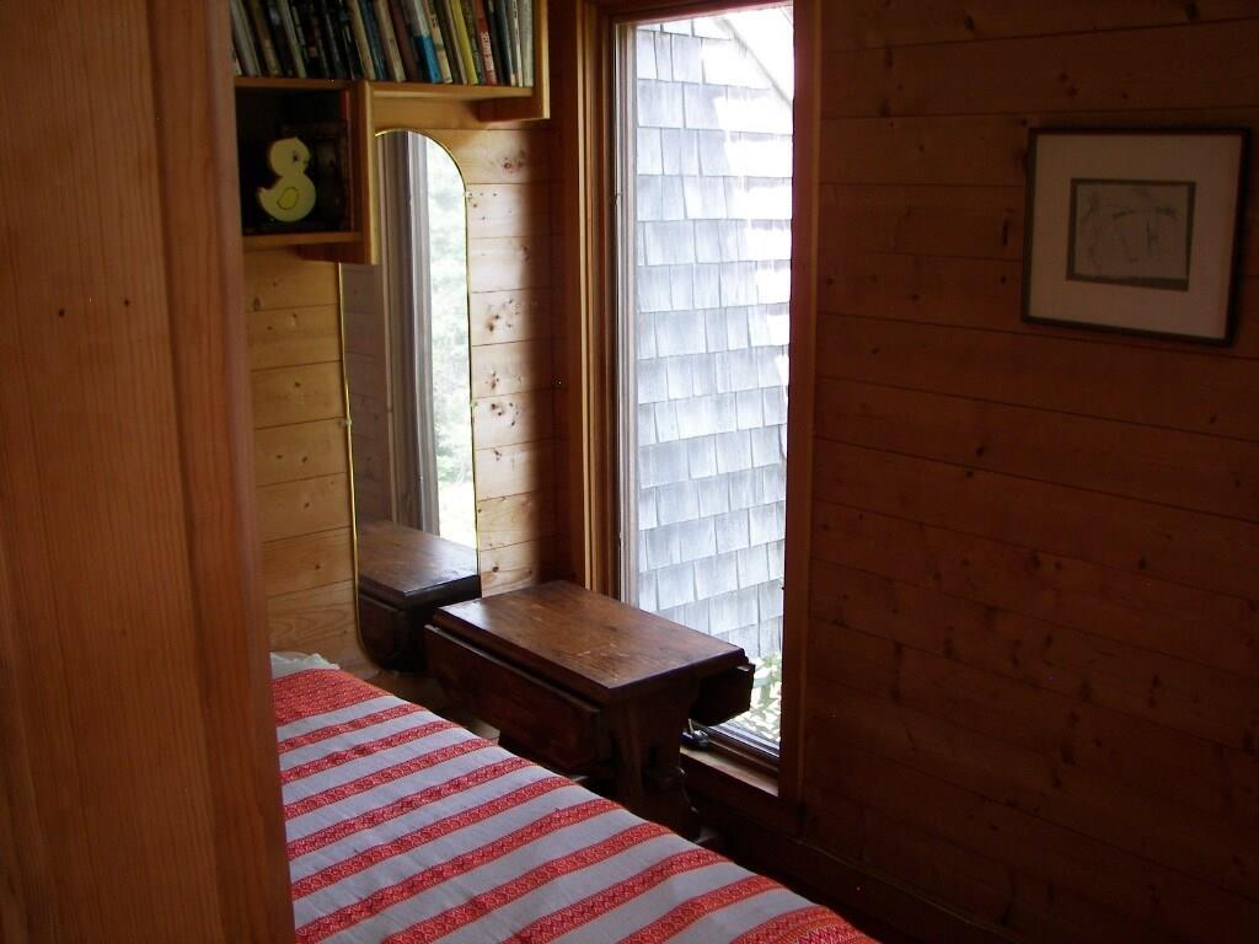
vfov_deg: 39.7
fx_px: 1309
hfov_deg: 51.4
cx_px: 630
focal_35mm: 36
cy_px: 472
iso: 80
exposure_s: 1/30
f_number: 2.8
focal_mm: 6
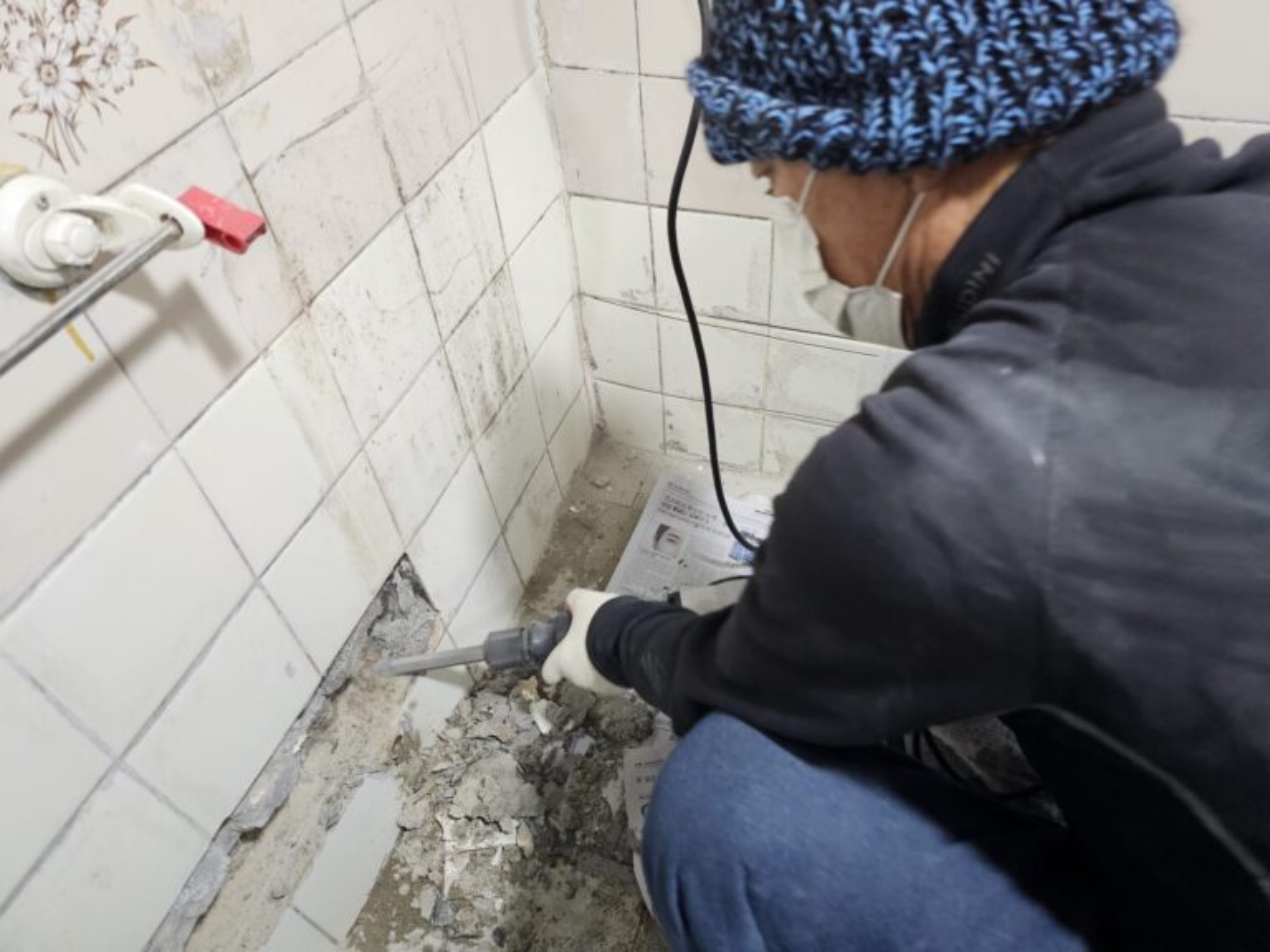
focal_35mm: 23
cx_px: 635
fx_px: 844
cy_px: 476
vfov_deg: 58.9
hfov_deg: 73.9
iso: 640
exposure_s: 1/60
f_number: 1.7
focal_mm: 6.3
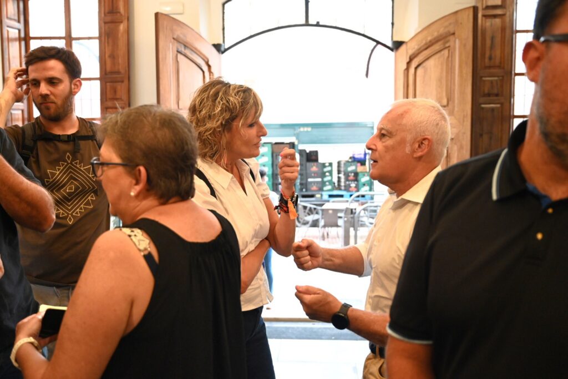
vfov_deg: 36.9
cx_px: 284
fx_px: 568
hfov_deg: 53.1
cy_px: 190
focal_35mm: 36
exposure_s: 1/250
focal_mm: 36
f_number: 4
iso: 6400
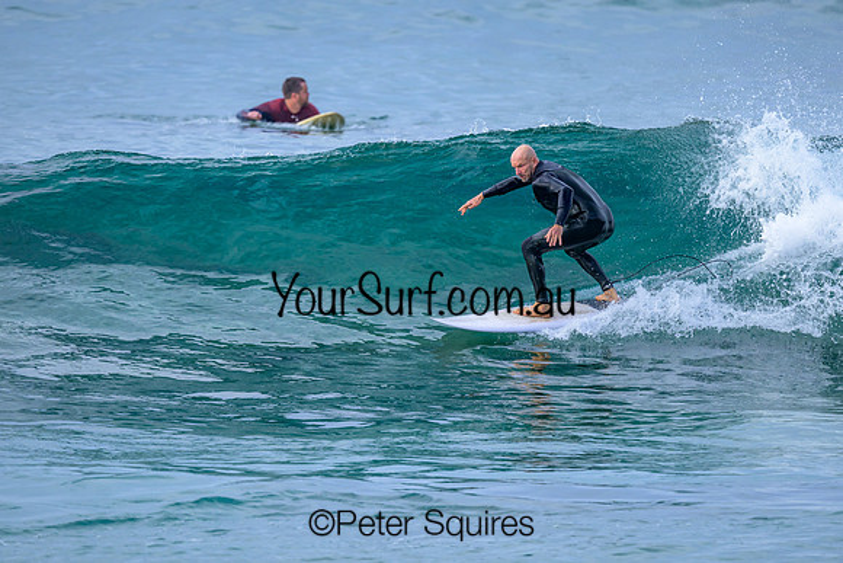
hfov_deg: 2.3
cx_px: 473
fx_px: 21028
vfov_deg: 1.5
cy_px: 253
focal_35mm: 898
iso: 640
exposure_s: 1/1600
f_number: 6.3
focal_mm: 800
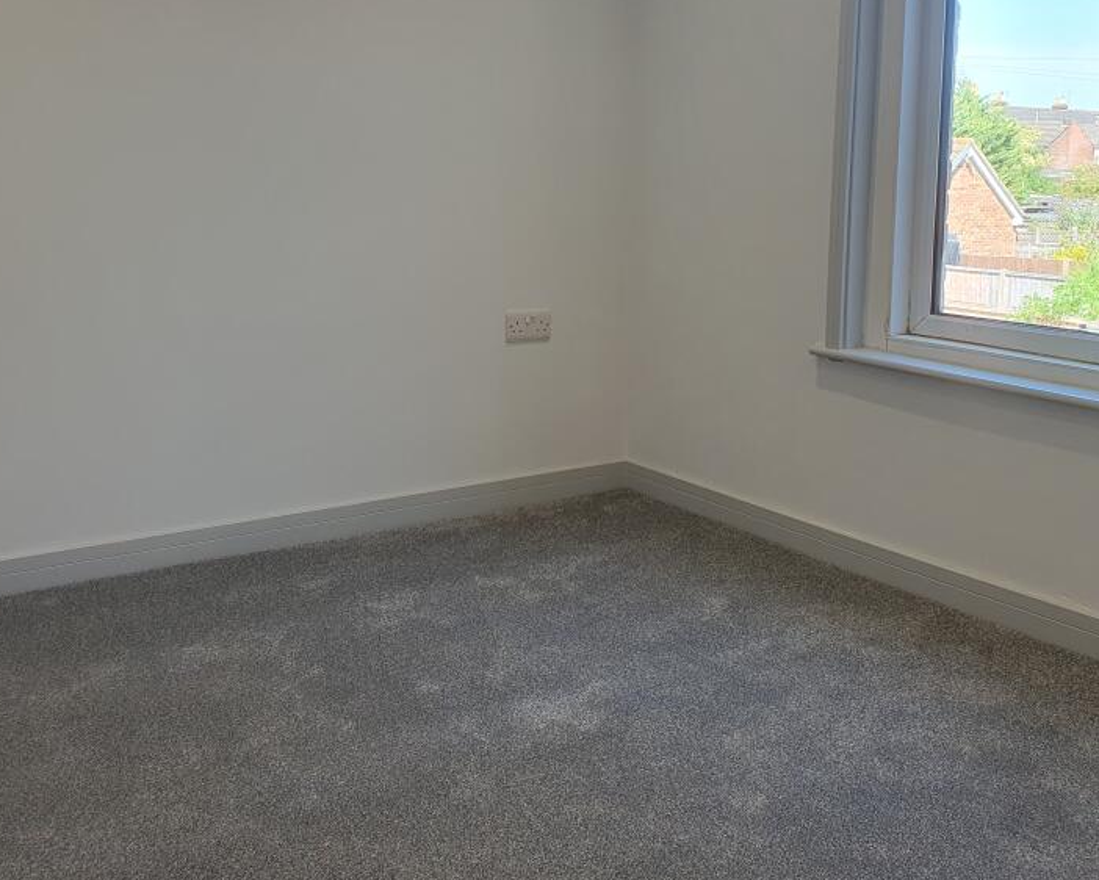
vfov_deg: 39.6
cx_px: 603
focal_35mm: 37
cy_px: 290
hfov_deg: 49.0
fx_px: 1204
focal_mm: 4.32
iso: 50
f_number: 2.4
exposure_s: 1/117
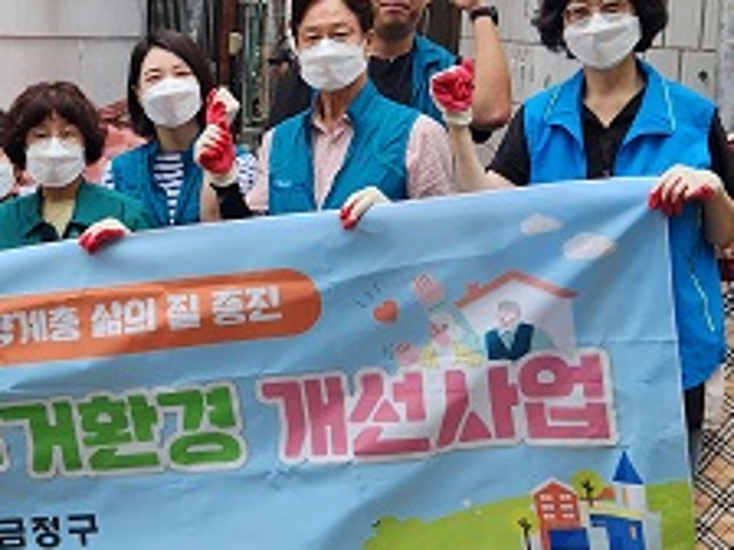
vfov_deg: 20.3
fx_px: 1527
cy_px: 152
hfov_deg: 26.5
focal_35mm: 72
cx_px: 144
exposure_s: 1/251
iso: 20
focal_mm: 5.4
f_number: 1.8
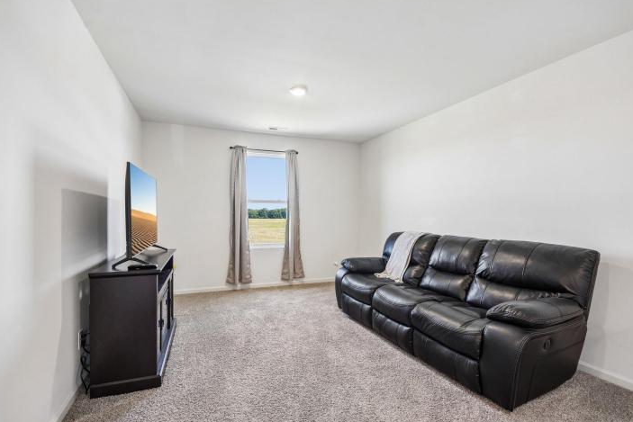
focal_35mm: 16
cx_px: 312
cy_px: 220
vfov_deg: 73.7
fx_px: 281
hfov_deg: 96.7
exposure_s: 1/8
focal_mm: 10
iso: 400
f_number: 8
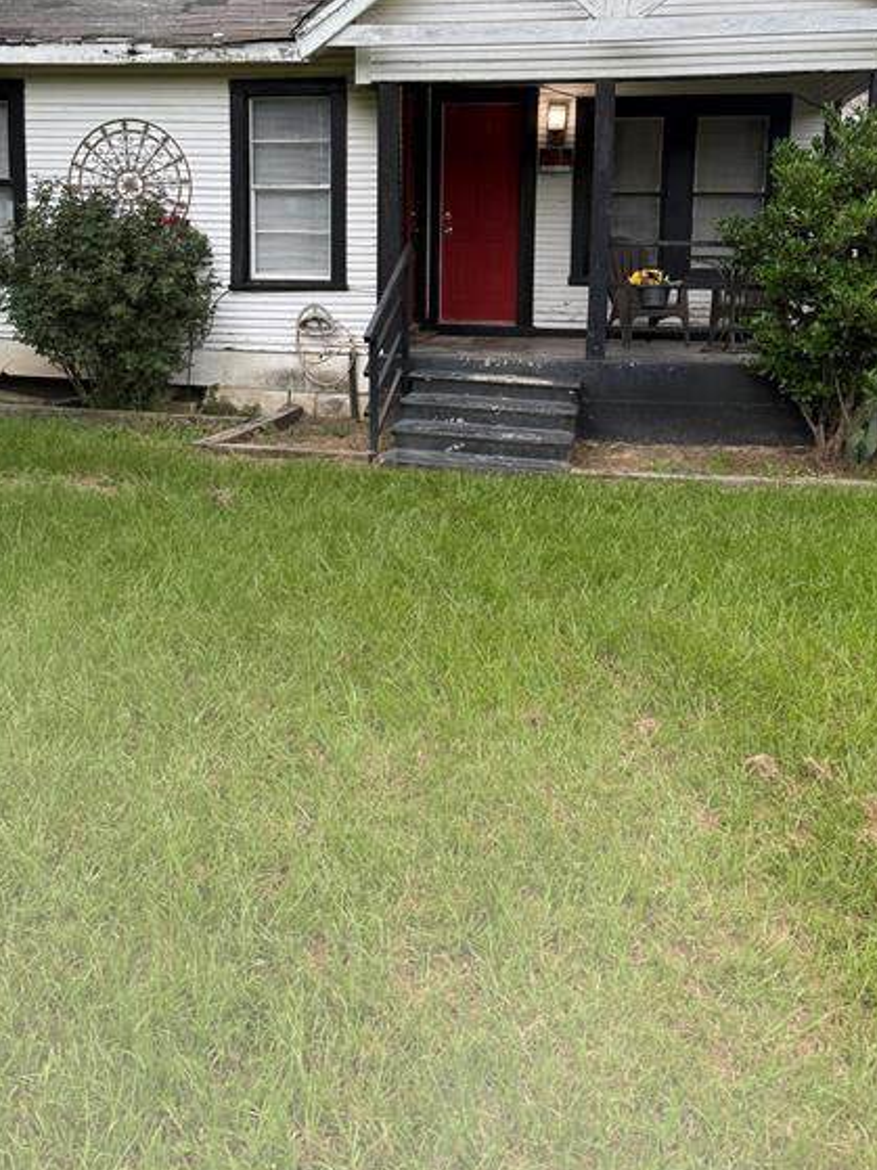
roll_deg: +0.8
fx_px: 1115
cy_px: 385
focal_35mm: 33
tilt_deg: -6.2
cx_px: 419
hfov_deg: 42.9
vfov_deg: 54.2
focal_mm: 6.76
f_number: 1.78
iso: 160
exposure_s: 1/167
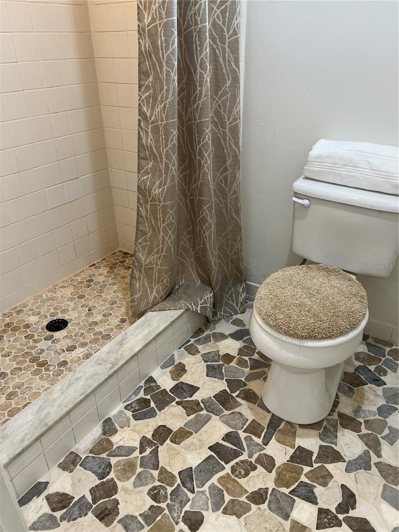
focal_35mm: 26
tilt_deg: -28.9
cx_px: 200
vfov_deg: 67.3
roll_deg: +2.8
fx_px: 400
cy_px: 266
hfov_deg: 53.1
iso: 64
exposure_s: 1/60
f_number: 1.5
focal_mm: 5.7
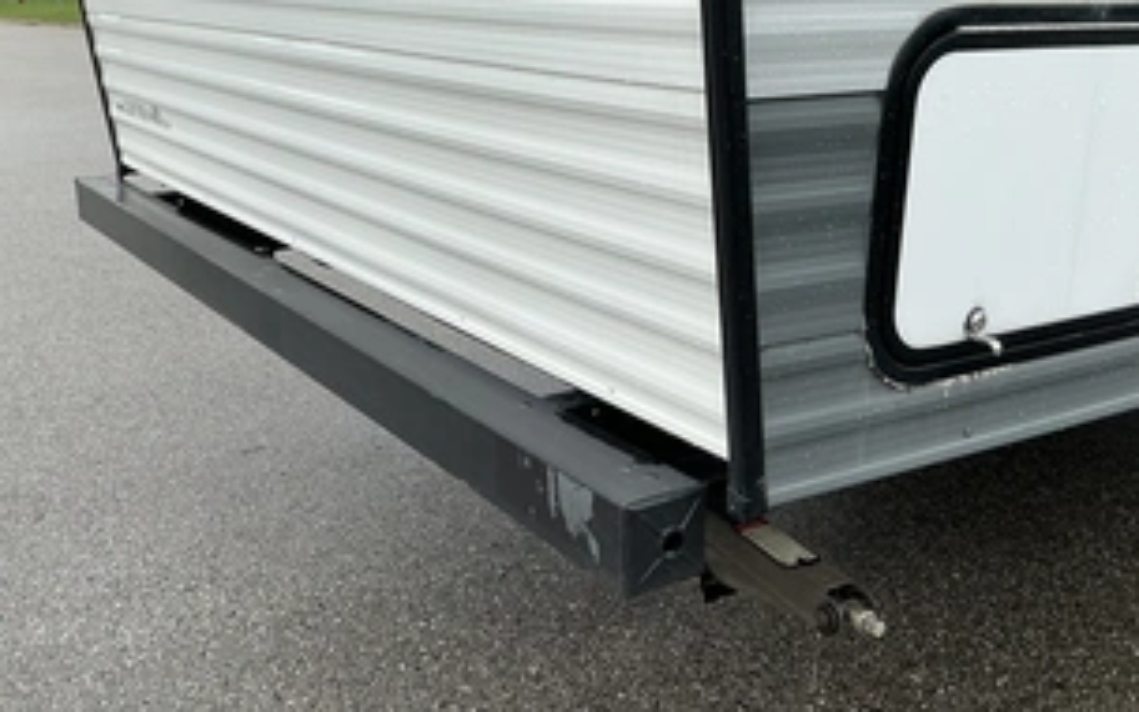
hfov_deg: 50.4
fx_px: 1211
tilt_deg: -15.2
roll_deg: +2.9
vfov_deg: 32.8
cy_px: 345
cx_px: 551
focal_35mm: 39
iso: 25
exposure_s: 1/739
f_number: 1.8
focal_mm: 3
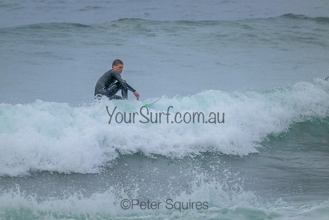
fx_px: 7312
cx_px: 164
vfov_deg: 1.7
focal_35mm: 800
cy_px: 110
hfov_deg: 2.6
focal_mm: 800
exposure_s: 1/1600
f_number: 11
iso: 2800
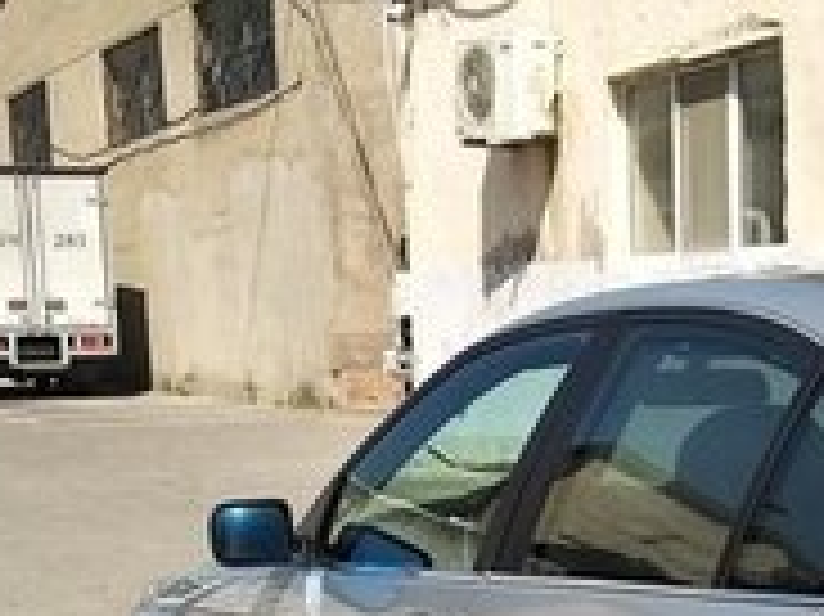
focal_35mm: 94
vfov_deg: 14.9
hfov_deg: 20.6
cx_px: 662
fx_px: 2236
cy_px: 821
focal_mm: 3.81
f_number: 2.2
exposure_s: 1/1056
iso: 100
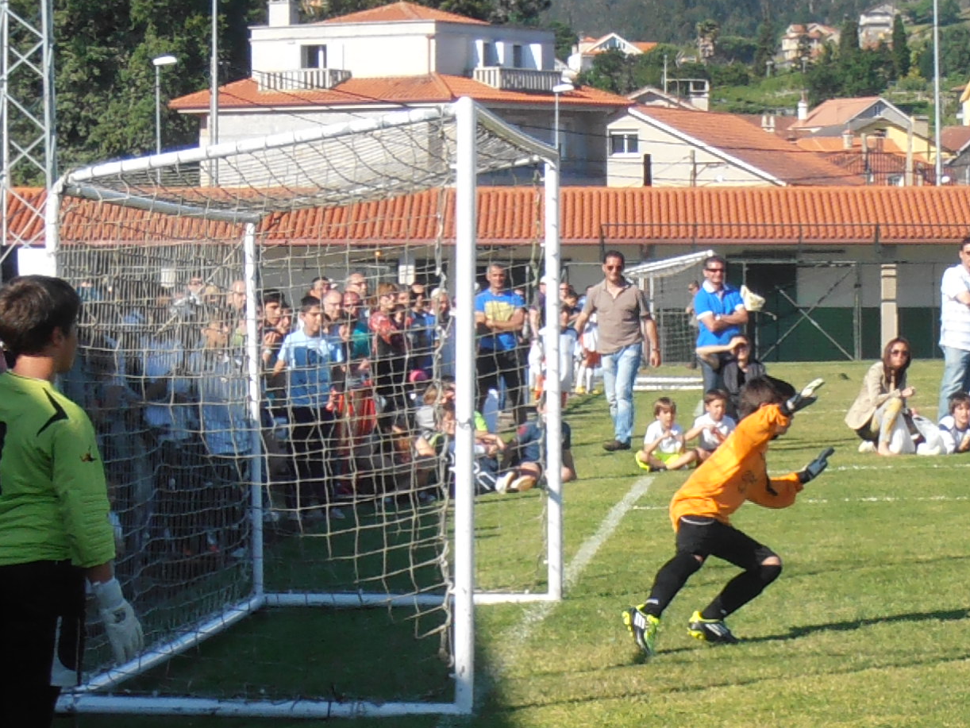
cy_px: 504
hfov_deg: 10.6
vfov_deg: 8.0
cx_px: 634
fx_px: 5213
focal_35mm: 186
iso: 250
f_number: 5.5
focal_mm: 19.64
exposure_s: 1/1250
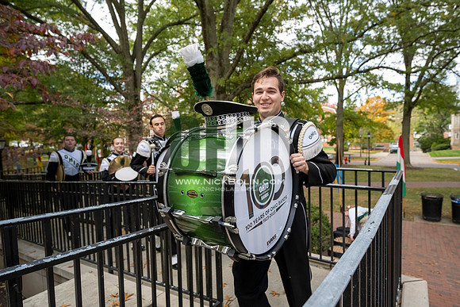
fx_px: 262
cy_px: 154
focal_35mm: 20
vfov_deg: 60.7
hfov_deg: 82.6
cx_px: 230
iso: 1000
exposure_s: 1/1000
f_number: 4
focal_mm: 20.5
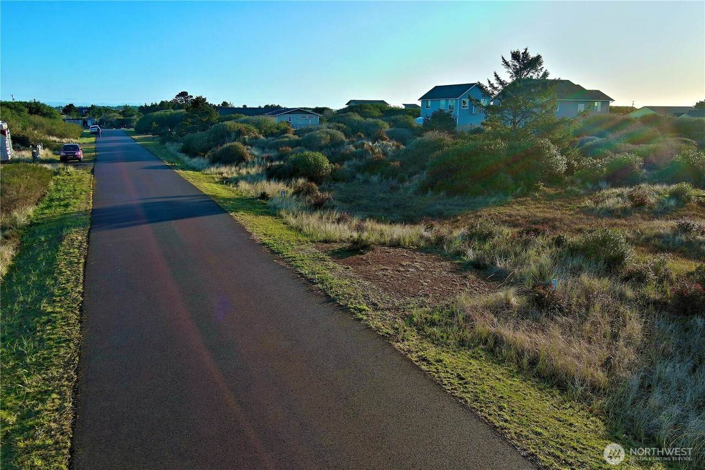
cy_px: 235
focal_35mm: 29
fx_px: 568
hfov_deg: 63.7
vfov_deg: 45.0
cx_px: 352
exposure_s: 1/891
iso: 100
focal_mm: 10.57
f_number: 2.8
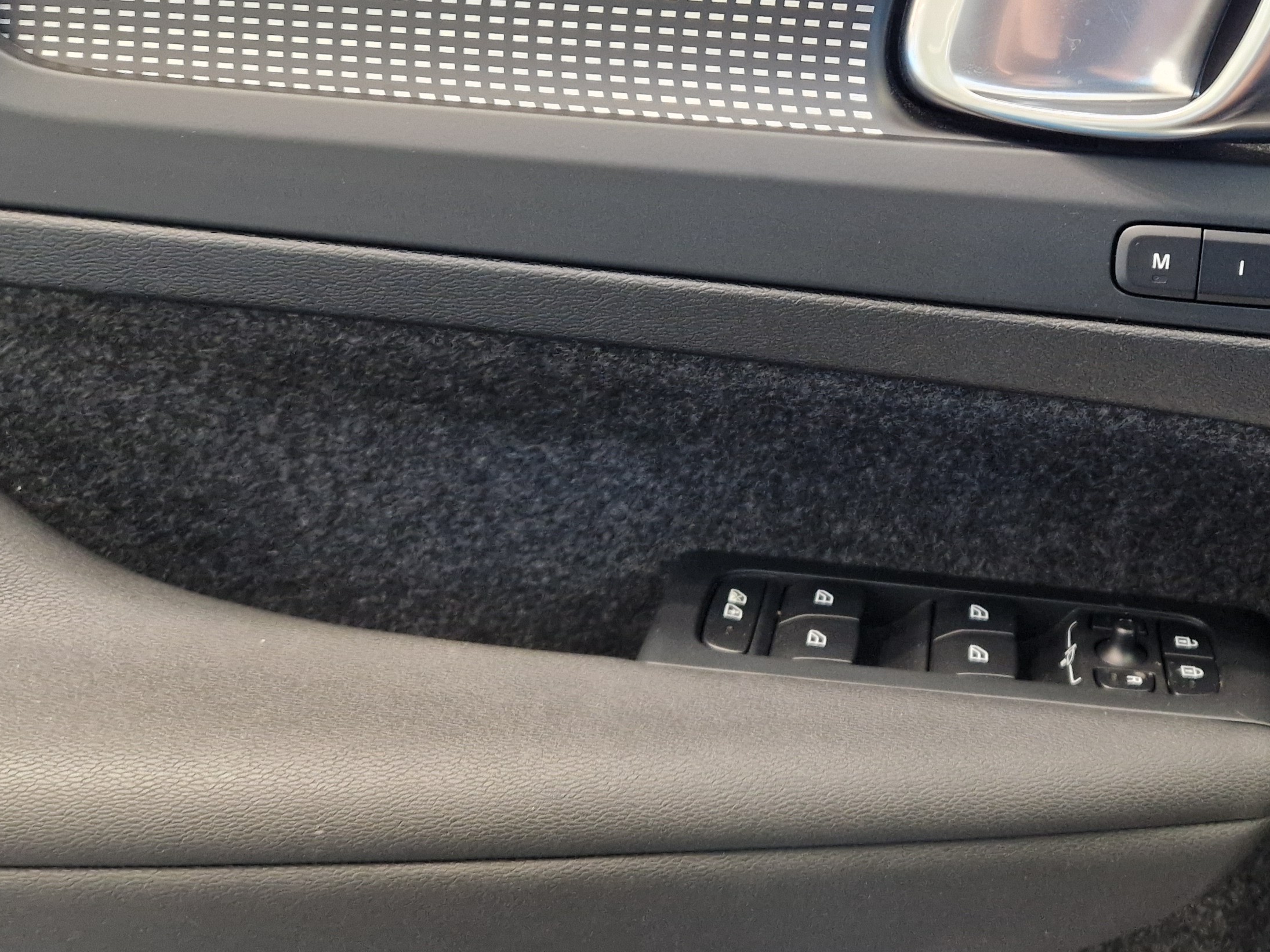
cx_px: 1035
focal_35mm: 42
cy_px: 359
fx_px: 1541
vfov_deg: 34.2
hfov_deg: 42.6
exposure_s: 1/100
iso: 640
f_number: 1.8
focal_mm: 5.4
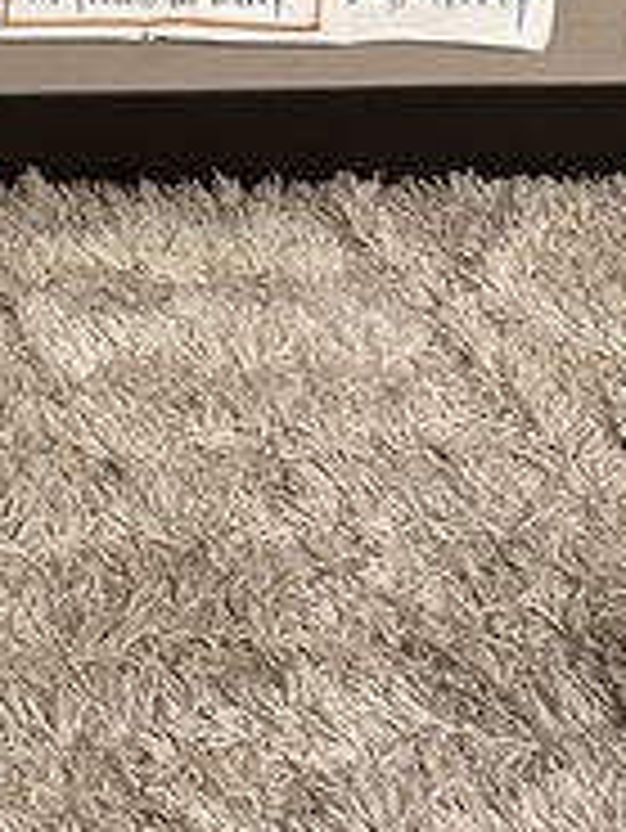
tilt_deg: -13.5
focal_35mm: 133
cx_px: -1040
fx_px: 3203
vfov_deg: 12.2
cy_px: -1070
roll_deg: -3.7
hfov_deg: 9.5
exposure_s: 1/60
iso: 200
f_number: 1.78
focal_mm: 6.86
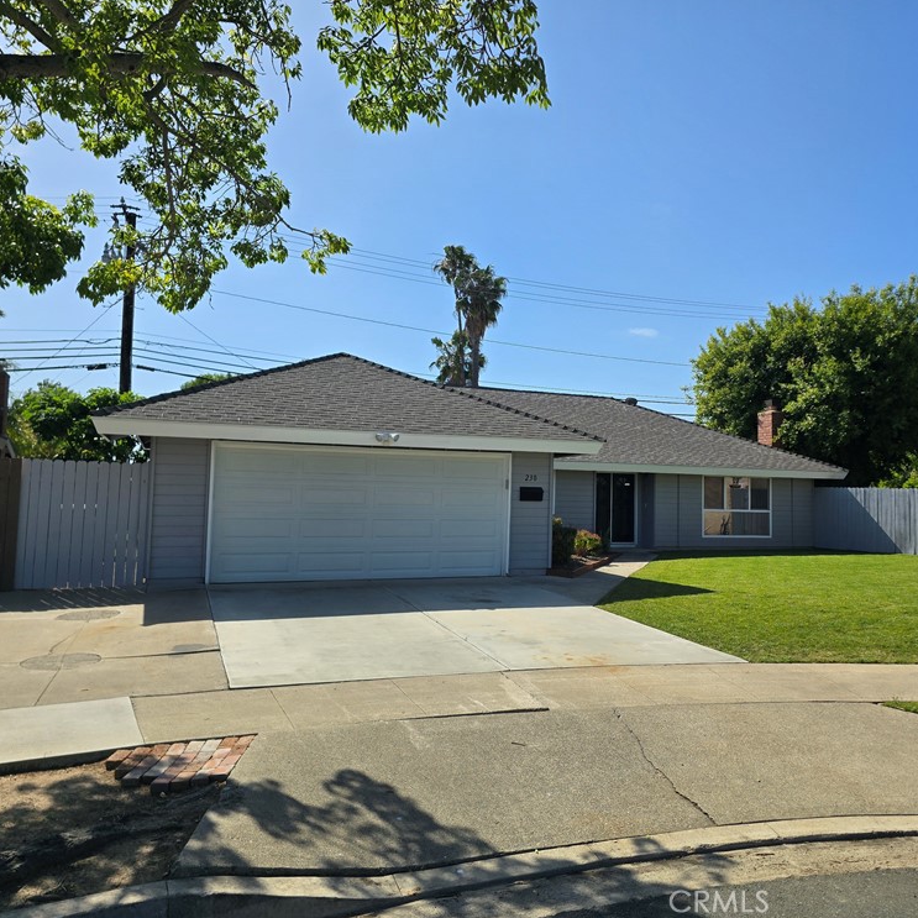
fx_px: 840
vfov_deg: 57.3
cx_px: 571
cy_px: 445
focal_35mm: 28
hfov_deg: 56.6
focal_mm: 6.3
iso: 12
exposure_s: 1/986
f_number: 1.7
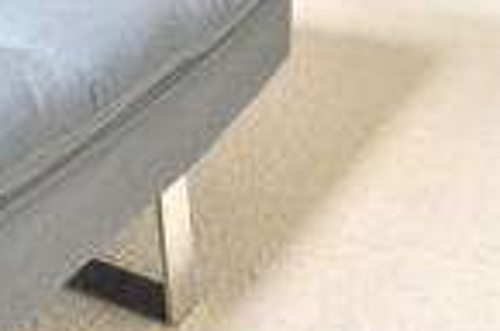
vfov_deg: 16.1
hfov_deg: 29.2
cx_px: 119
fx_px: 942
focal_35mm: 68
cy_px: -302
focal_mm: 10
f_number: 3.5
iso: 1250
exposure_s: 1/60
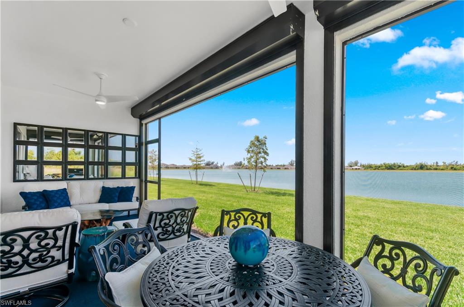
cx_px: 232
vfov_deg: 77.1
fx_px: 193
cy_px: 154
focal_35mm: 15
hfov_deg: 100.5
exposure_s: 1/50
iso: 200
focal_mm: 10
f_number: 8
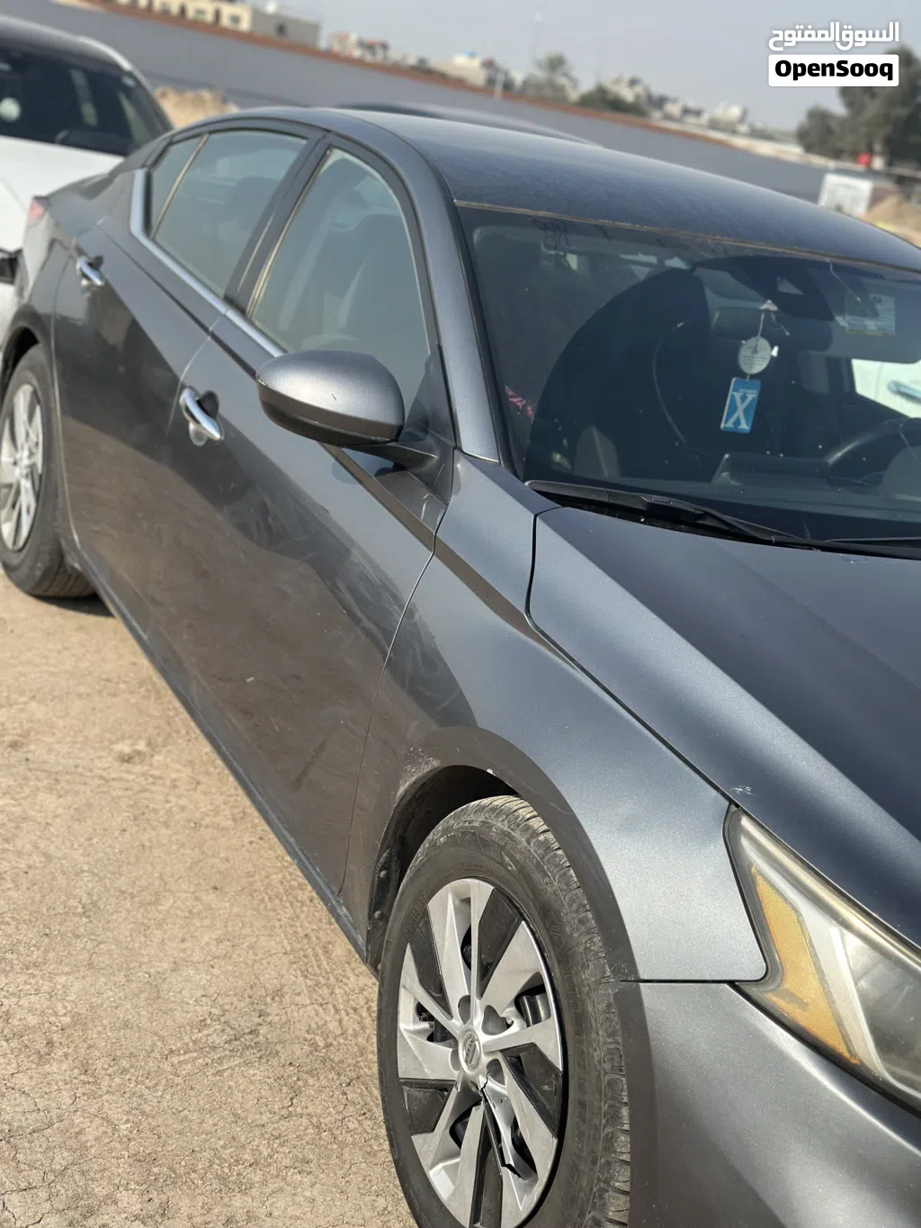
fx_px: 1703
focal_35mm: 48
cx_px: 460
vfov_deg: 39.7
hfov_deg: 30.3
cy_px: 614
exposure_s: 1/5000
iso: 100
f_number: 1.78
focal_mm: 6.86
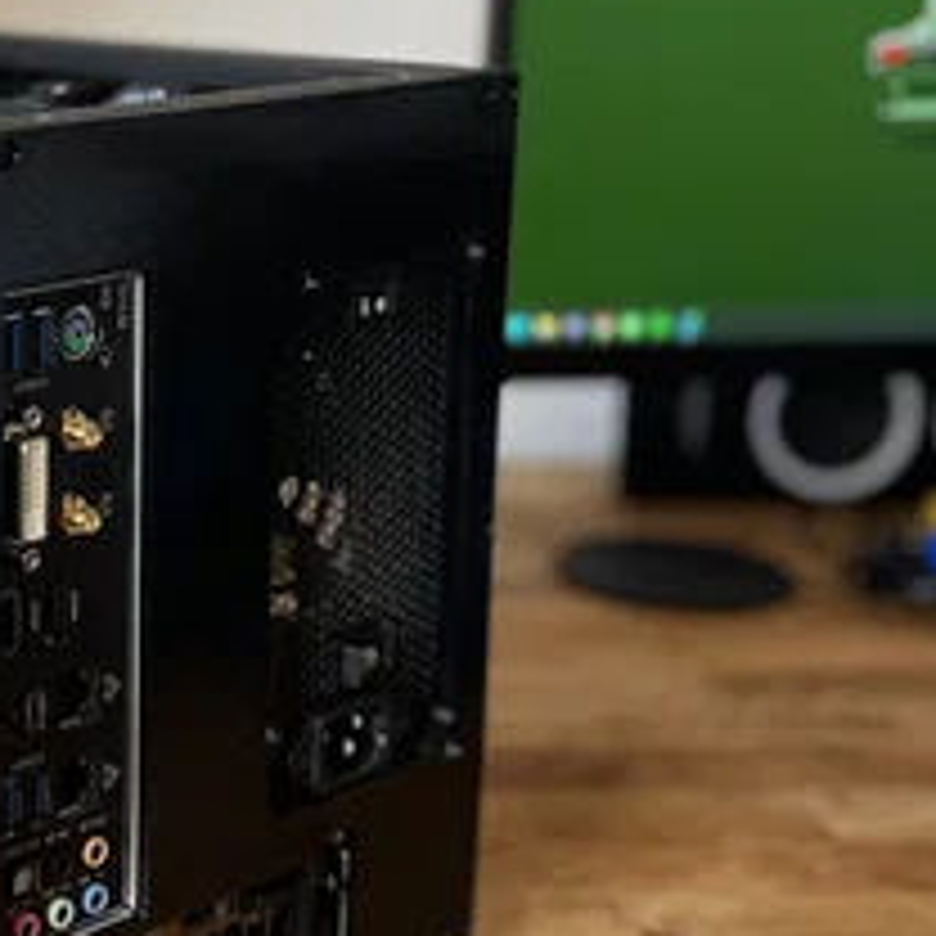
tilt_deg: -12.6
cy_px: 371
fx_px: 2111
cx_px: -83
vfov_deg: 25.0
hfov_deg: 23.5
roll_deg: +1.2
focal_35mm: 69
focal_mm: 5.7
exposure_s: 1/60
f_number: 1.5
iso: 125
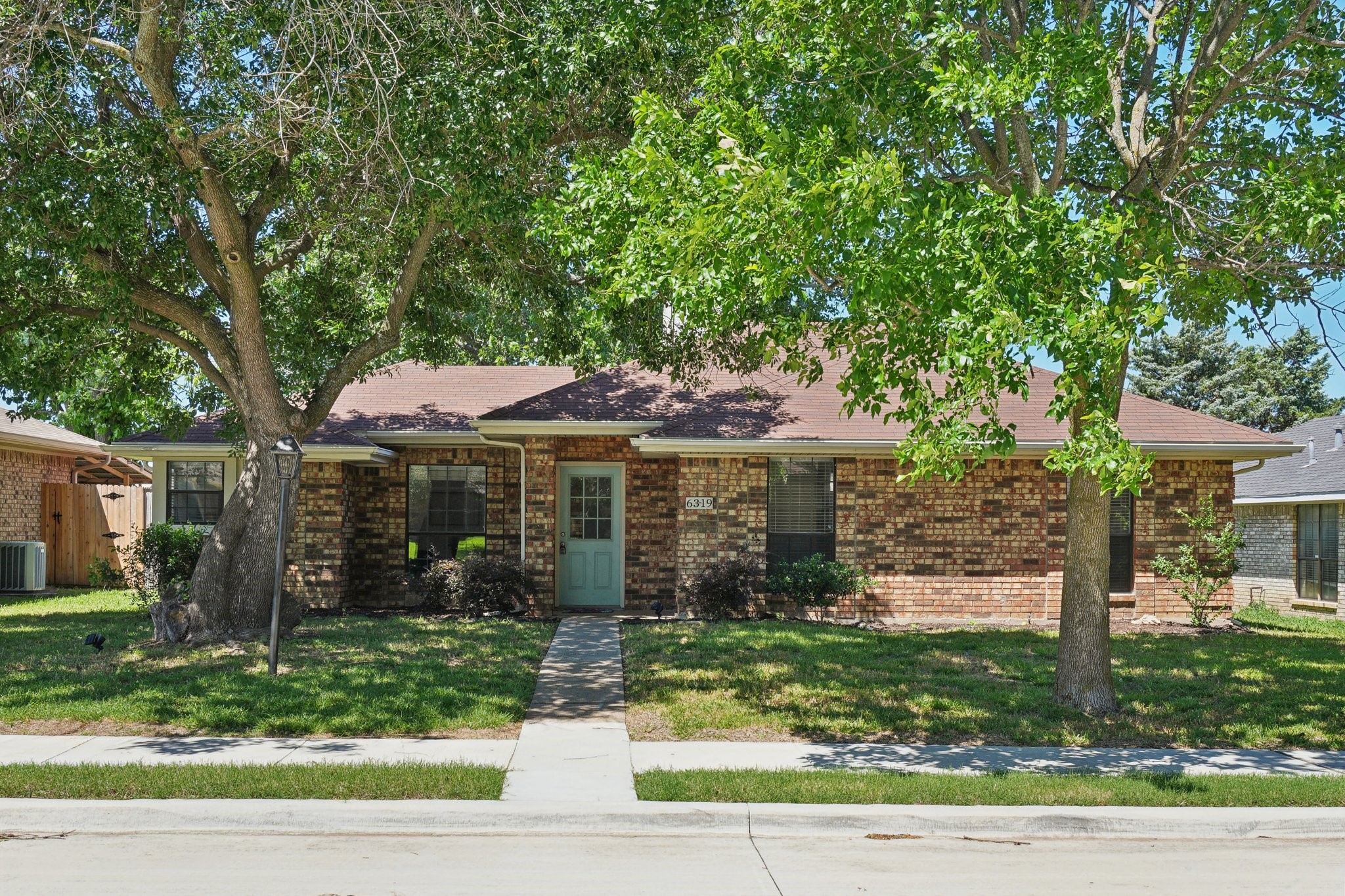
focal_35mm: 39
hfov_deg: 49.6
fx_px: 1457
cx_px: 672
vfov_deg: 34.2
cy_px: 448
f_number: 8
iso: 100
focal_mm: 26
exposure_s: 1/100
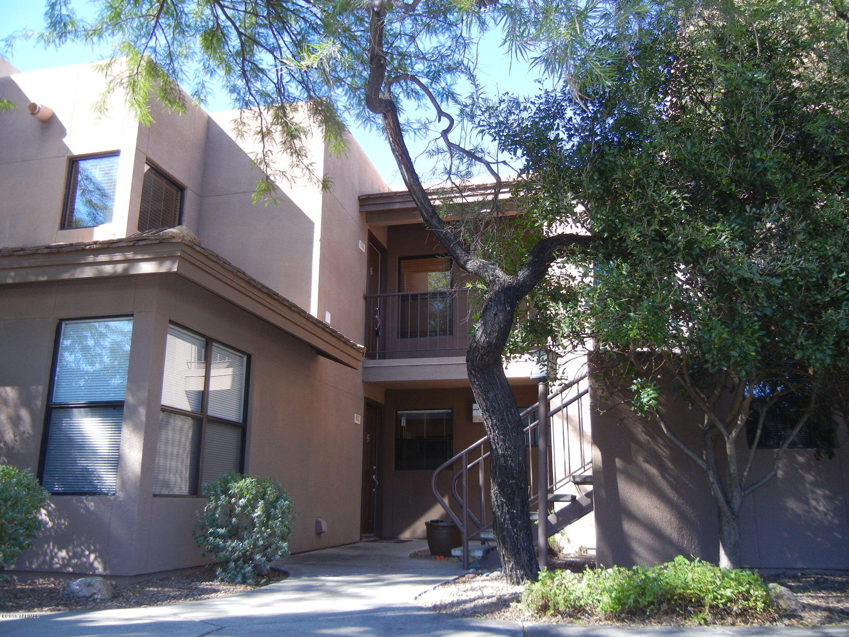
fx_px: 736
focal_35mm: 30
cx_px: 424
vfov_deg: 46.8
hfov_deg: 60.0
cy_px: 318
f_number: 3.5
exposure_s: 1/315
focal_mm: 5.4
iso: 230
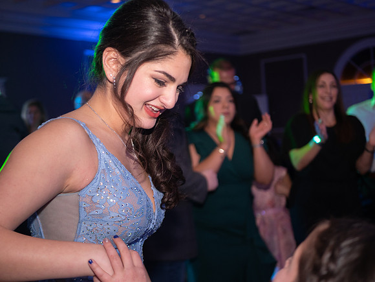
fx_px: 542
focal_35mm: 50
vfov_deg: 29.1
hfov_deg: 38.2
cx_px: 188
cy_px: 141
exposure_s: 1/60
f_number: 1.7
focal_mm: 25
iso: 500
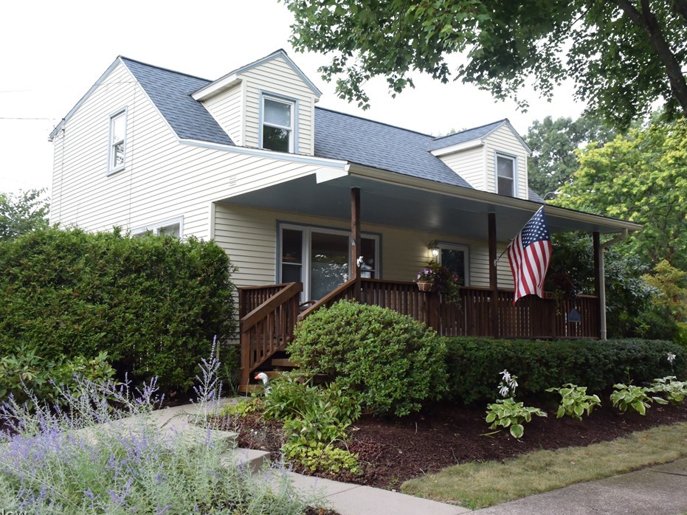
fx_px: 734
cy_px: 259
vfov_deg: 38.7
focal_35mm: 37
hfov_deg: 50.1
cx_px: 353
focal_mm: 12.3
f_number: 3.8
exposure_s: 1/100
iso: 800
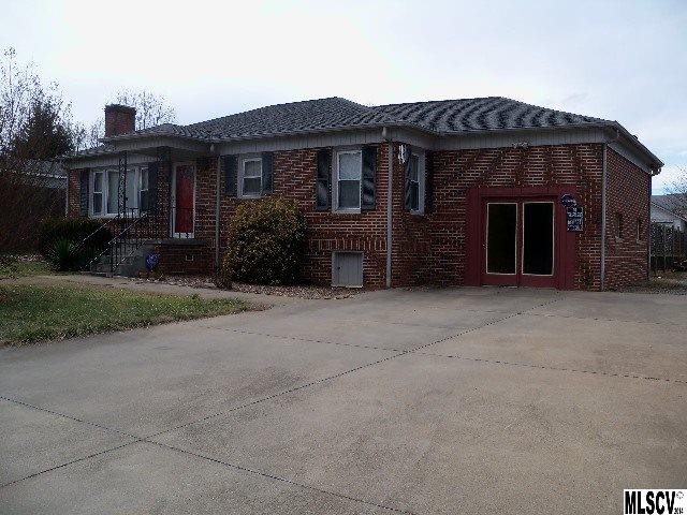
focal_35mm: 35
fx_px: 695
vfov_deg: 40.7
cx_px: 344
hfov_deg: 52.6
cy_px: 258
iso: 80
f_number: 3.5
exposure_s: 1/400
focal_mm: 6.2
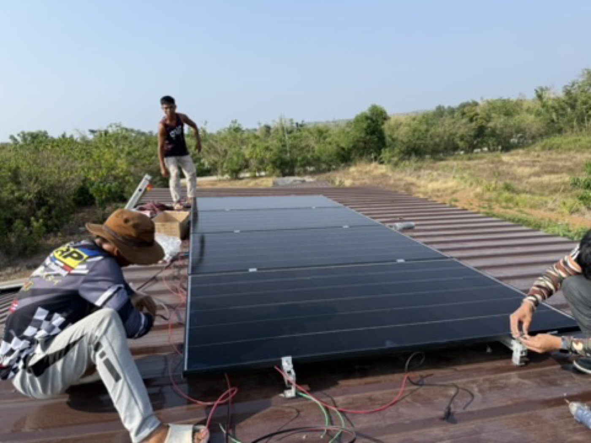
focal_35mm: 24
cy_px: 222
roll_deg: +5.6
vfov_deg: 56.8
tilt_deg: -12.9
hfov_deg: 71.6
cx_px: 296
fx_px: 410
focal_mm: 6.76
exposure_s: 1/2907
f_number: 1.78
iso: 80
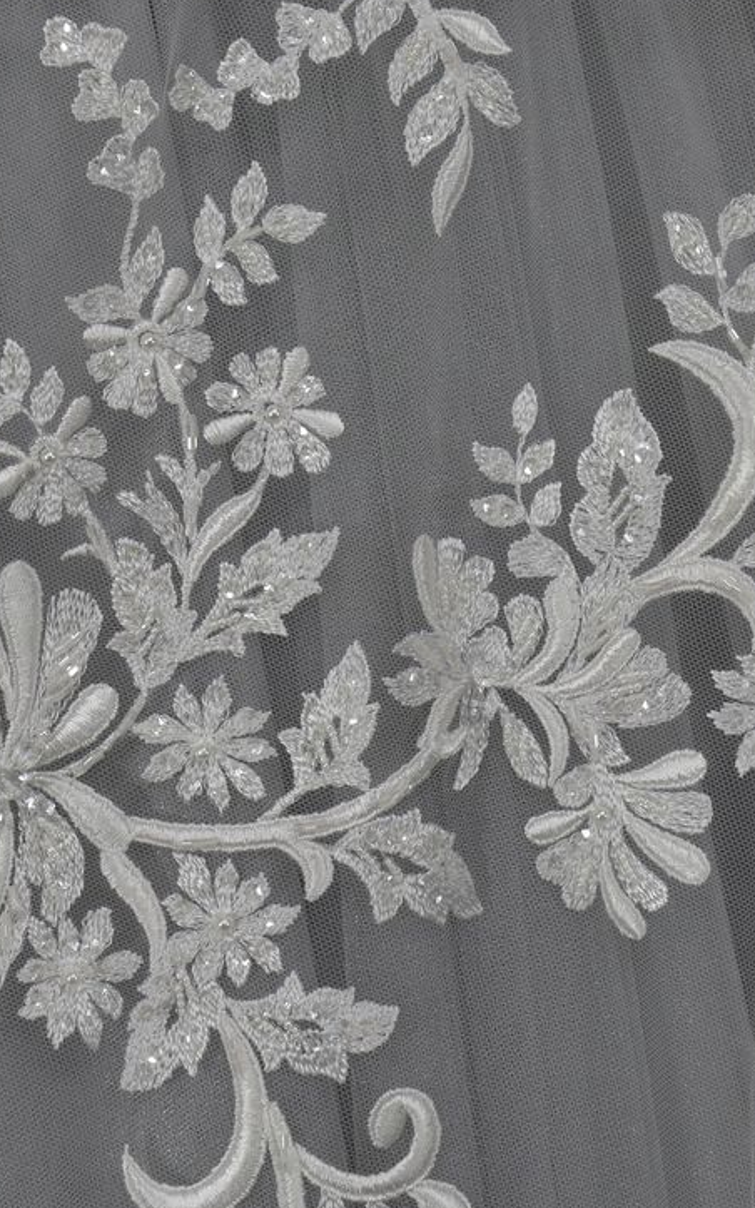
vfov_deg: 15.6
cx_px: 286
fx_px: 4387
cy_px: 384
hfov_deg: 9.8
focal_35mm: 133
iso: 100
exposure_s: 1/30
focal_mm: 35
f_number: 5
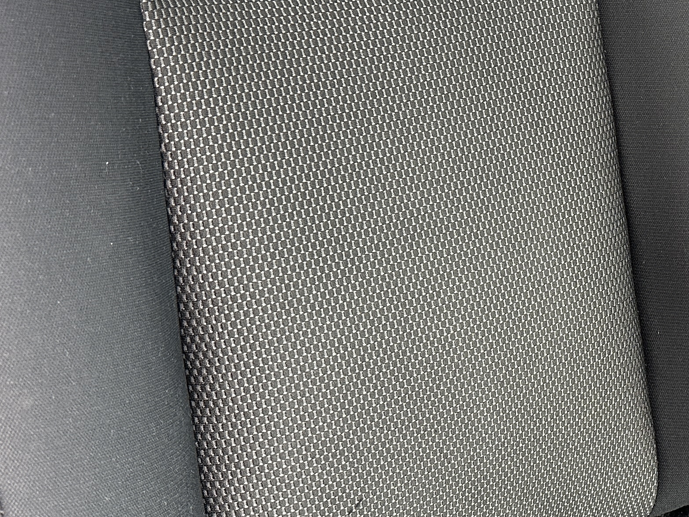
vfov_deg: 23.7
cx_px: 727
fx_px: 1234
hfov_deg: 28.7
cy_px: 261
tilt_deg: -27.5
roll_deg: -12.2
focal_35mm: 62
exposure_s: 1/118
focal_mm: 6.86
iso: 250
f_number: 1.78
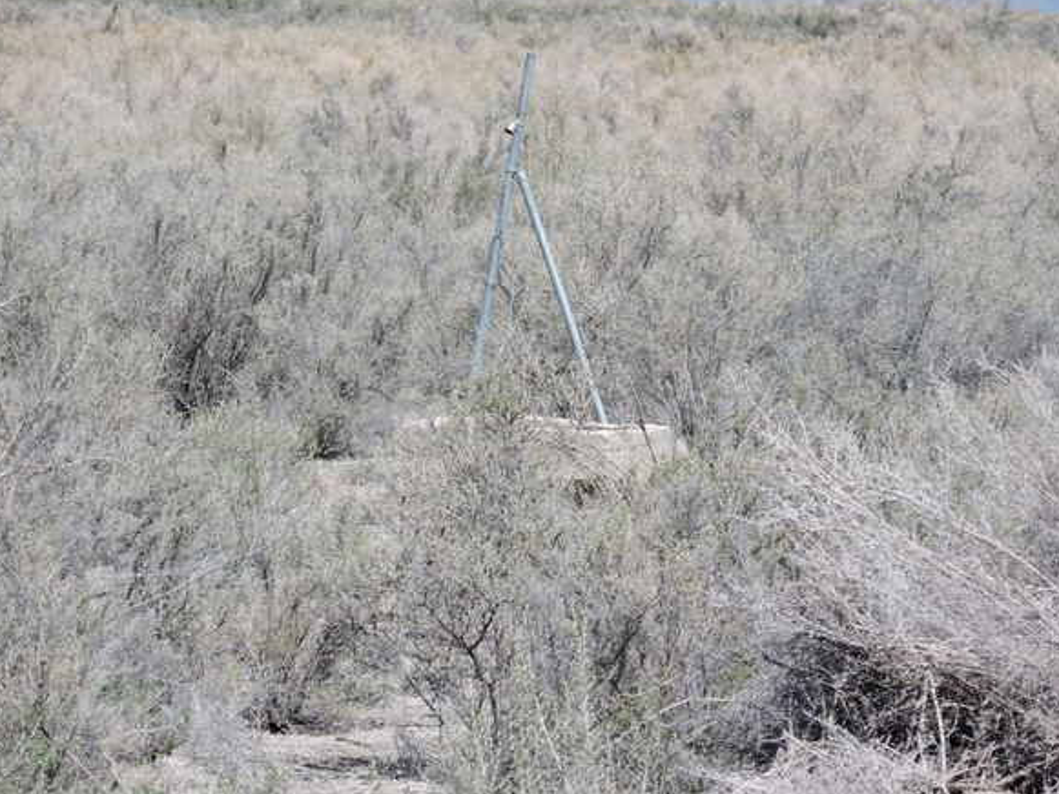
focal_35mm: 358
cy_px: 388
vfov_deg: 4.2
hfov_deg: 5.5
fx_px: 10954
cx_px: 543
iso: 100
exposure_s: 1/640
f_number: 4.8
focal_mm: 58
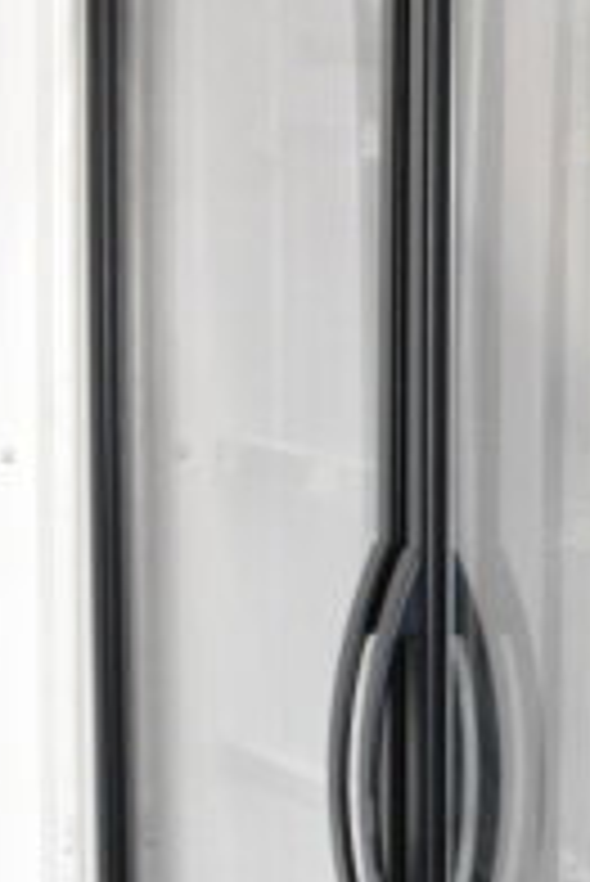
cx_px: 1085
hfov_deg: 10.2
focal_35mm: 126
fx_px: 3092
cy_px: 893
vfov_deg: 15.9
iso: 2000
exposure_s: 1/30
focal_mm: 18
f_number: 3.5
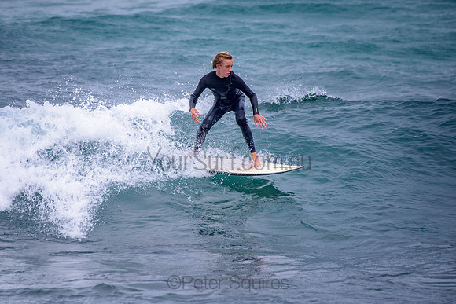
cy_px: 133
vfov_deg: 2.2
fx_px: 7767
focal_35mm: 613
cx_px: 176
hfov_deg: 3.4
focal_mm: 500
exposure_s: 1/2000
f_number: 5.6
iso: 140
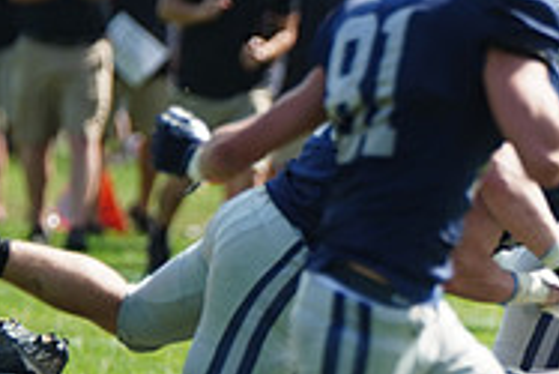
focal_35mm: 724
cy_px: 259
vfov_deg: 1.9
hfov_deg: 2.8
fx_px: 11250
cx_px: 517
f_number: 2.8
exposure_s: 1/2500
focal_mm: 234
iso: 400
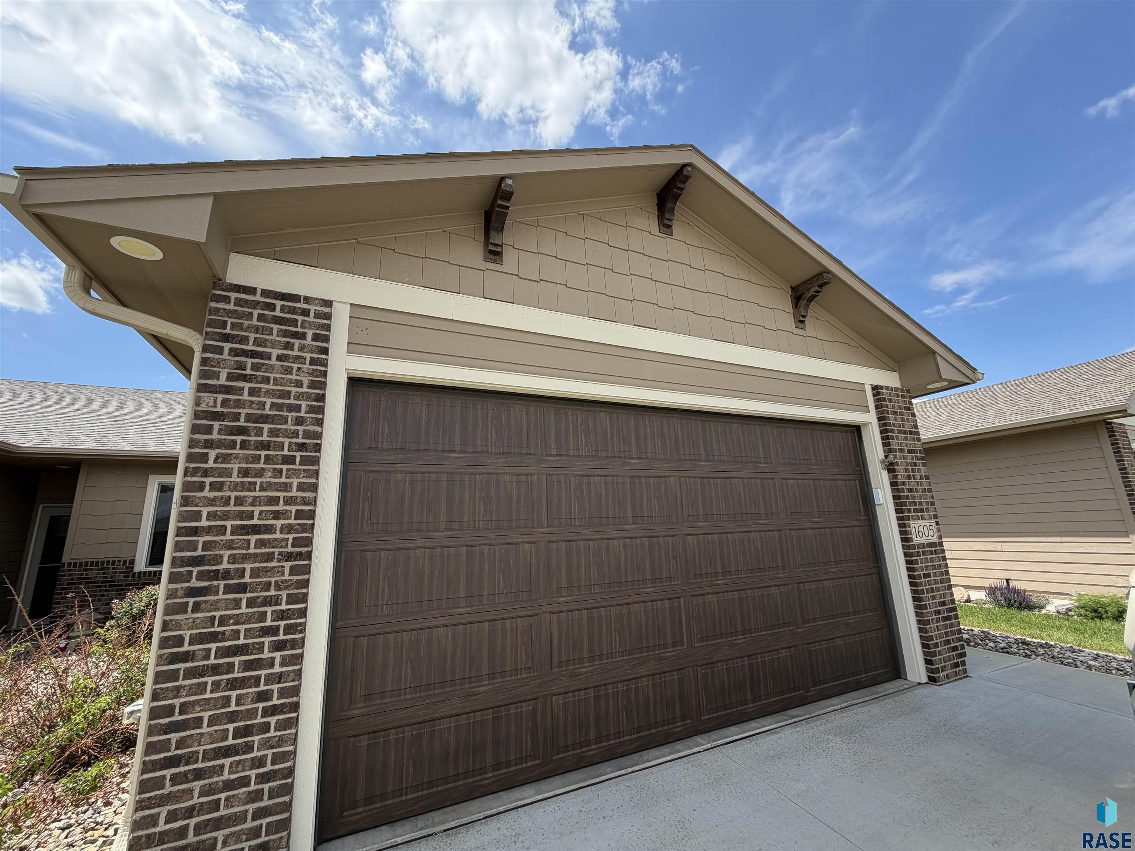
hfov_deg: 102.1
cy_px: 426
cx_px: 568
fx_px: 459
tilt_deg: +12.3
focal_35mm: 14
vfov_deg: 85.7
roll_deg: +2.7
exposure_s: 1/770
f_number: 2.2
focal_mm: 2.22
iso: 32
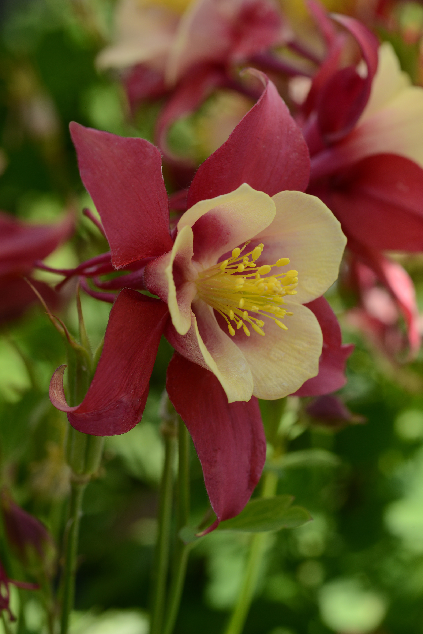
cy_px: 317
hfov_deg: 13.0
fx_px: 1849
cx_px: 212
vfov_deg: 19.5
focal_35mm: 105
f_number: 16
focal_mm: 105
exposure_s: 1/100
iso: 200
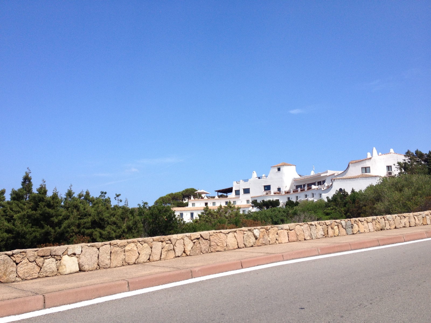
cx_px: 216
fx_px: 436
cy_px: 162
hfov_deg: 52.6
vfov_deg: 40.7
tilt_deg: +5.3
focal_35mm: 35
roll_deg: -0.8
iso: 50
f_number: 2.4
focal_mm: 4.28
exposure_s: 1/1577
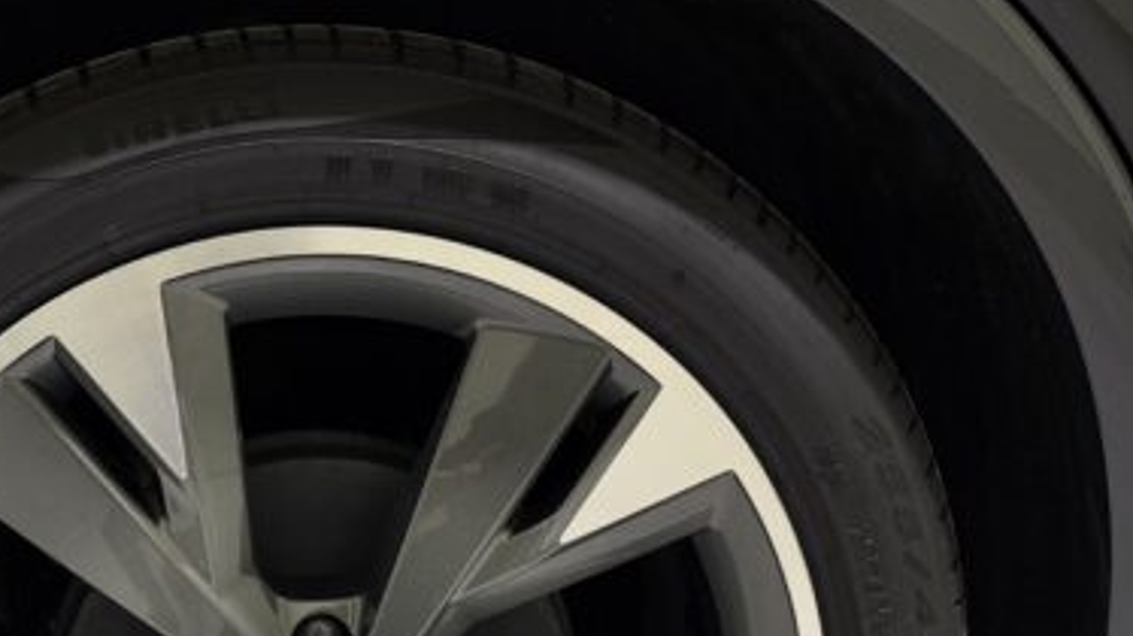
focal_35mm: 42
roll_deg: -0.8
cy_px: 636
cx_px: 333
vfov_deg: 26.8
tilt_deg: -14.7
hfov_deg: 47.2
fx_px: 1261
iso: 320
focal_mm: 6.76
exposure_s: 1/50
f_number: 1.78
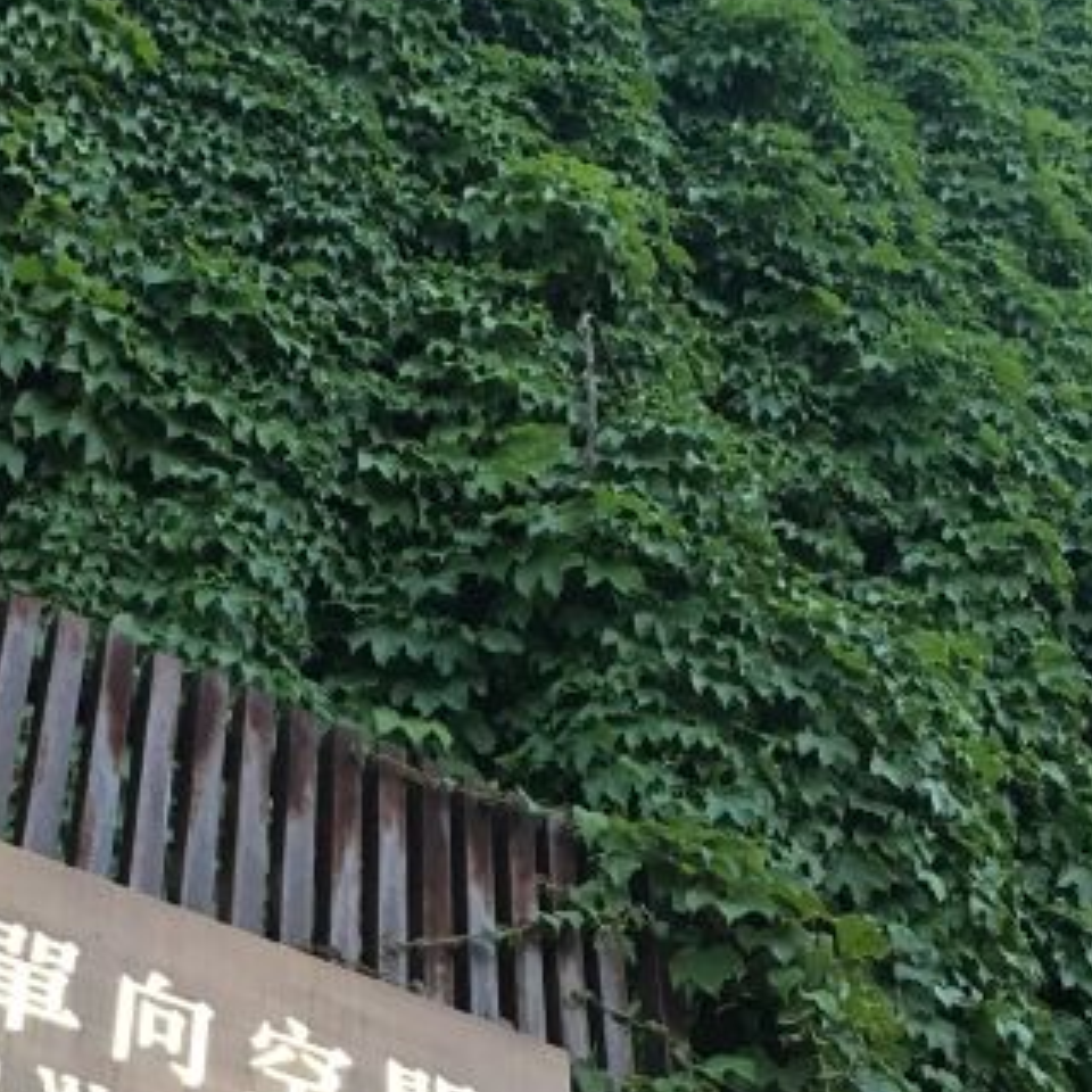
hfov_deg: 30.0
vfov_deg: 29.6
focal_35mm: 56
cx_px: 254
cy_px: 921
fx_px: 1999
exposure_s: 1/25
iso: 200
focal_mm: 4.15
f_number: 2.2
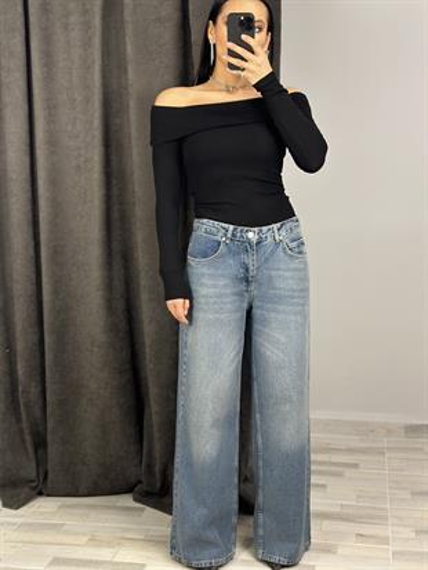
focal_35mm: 48
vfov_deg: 39.6
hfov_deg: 30.3
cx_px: 214
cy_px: 285
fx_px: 791
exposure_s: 1/50
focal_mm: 6.86
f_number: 1.78
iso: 125
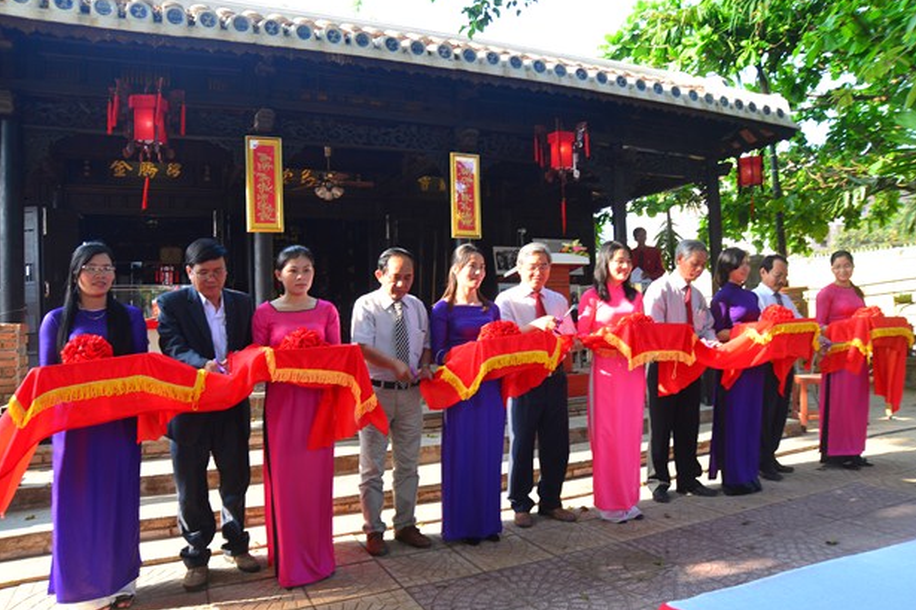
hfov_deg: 71.5
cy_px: 300
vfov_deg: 51.3
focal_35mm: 25
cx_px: 450
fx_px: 636
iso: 250
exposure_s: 1/80
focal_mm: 24
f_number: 5
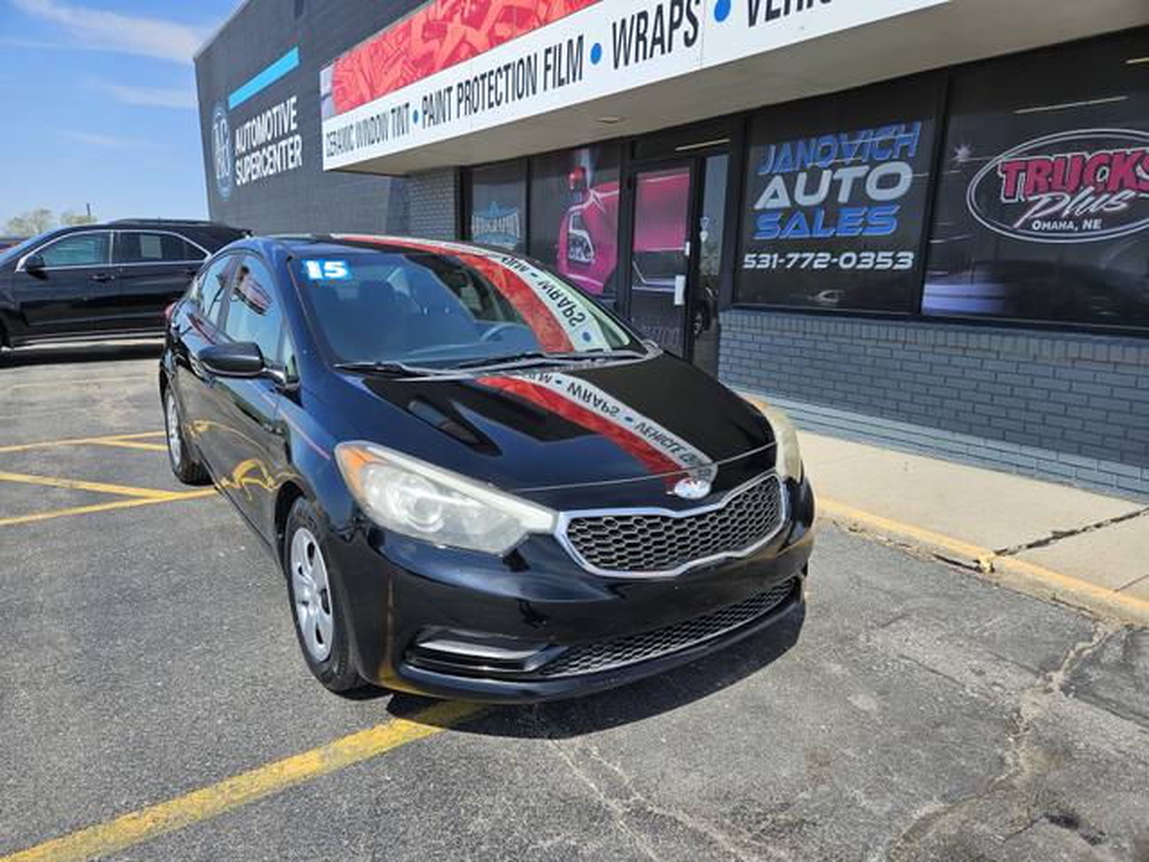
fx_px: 763
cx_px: 574
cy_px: 431
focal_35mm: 23
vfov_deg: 58.9
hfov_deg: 73.9
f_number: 1.8
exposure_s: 1/1476
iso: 25
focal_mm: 5.4
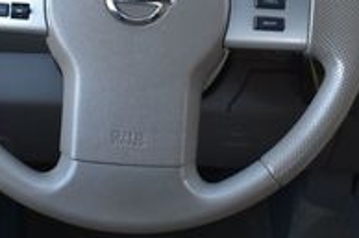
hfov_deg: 22.9
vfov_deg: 15.3
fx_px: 887
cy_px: 57
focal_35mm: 89
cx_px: 157
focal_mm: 18
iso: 400
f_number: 7.1
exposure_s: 1/25
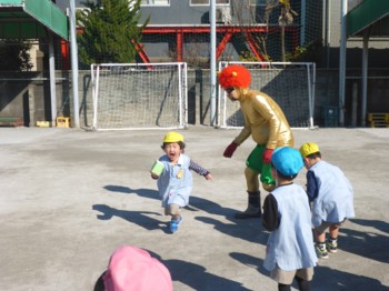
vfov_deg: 32.8
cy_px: 146
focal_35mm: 44
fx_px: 494
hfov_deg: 43.0
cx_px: 194
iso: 100
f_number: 4.3
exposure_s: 1/800
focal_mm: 7.8
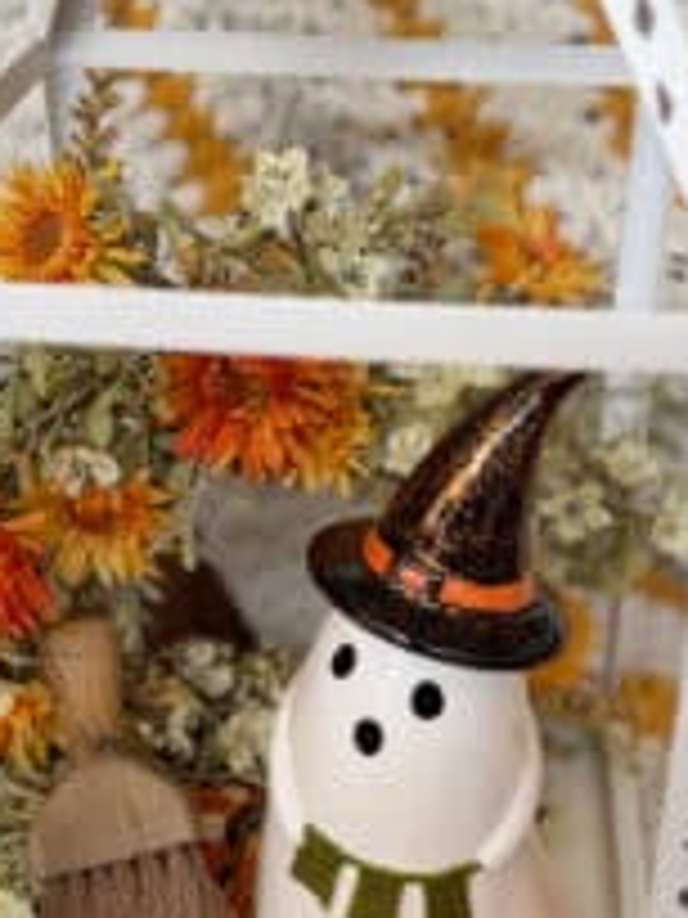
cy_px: 392
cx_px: 360
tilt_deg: -31.0
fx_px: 1246
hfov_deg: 30.9
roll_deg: -1.0
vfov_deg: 40.3
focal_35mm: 47
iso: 100
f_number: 1.78
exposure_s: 1/121
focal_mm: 6.76
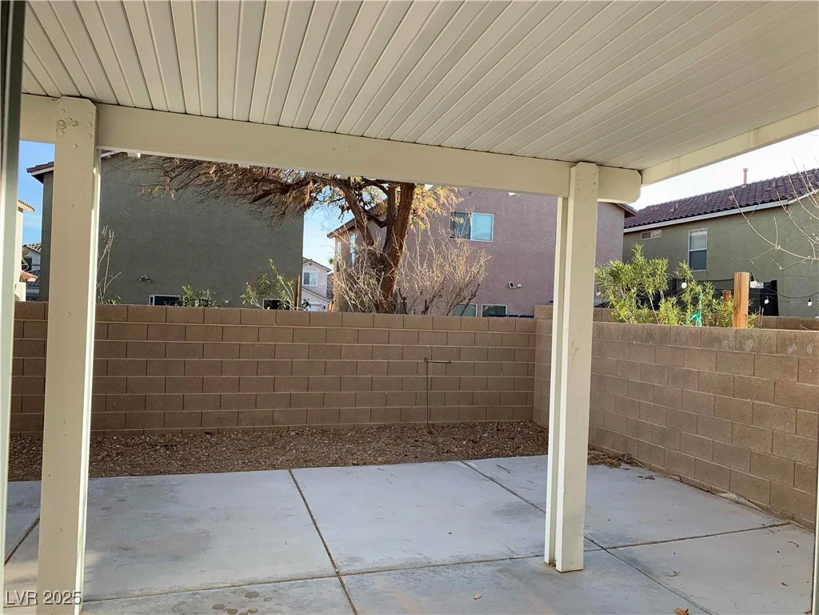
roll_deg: -2.5
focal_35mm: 26
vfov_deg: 53.1
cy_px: 308
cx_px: 410
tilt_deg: +0.6
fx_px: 615
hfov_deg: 67.3
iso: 25
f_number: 1.8
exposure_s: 1/474
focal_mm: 4.25
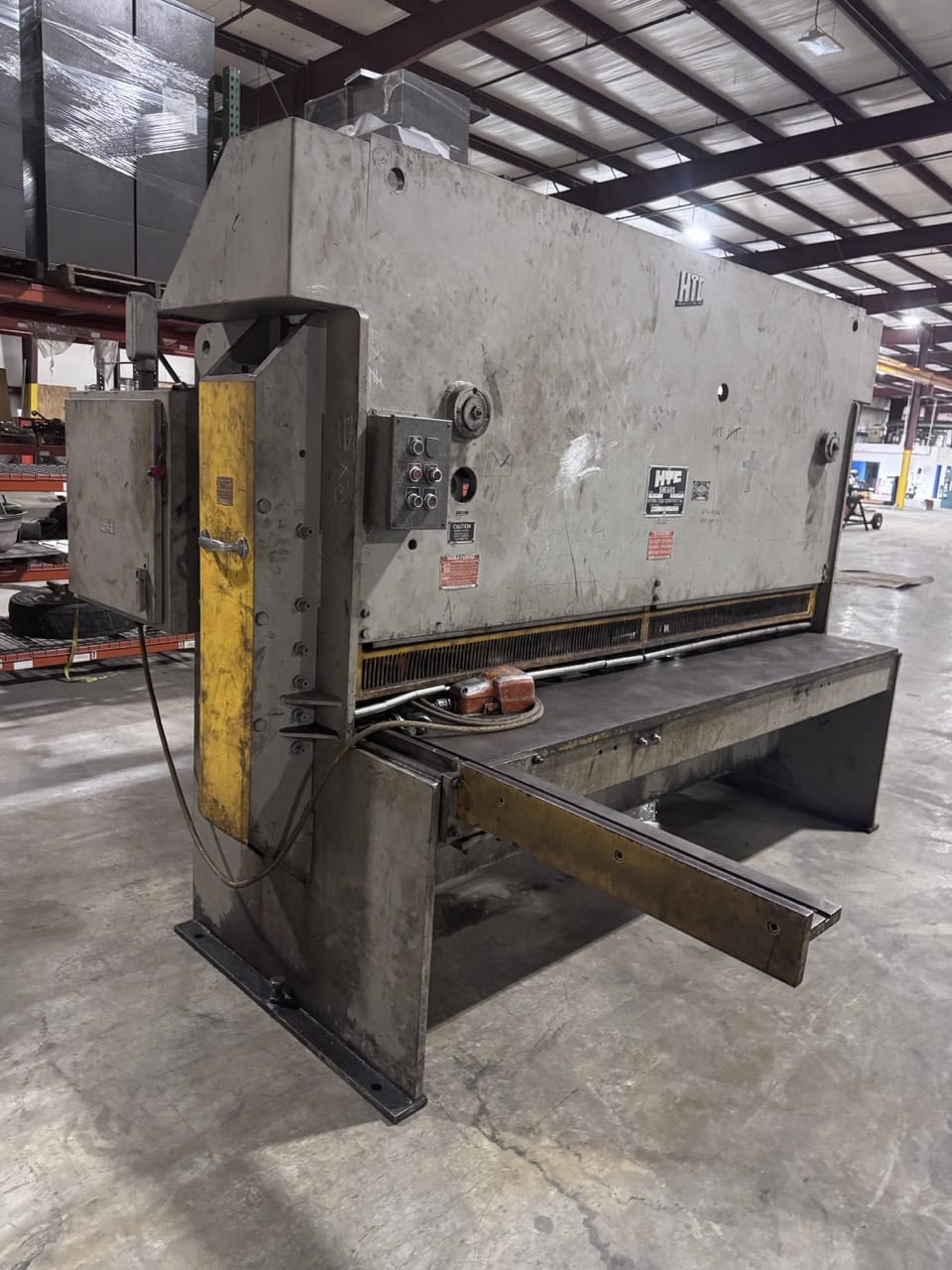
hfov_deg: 56.8
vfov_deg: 71.6
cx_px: 476
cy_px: 635
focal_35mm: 24
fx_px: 880
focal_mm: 6.8
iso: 1000
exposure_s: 1/40
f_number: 1.8
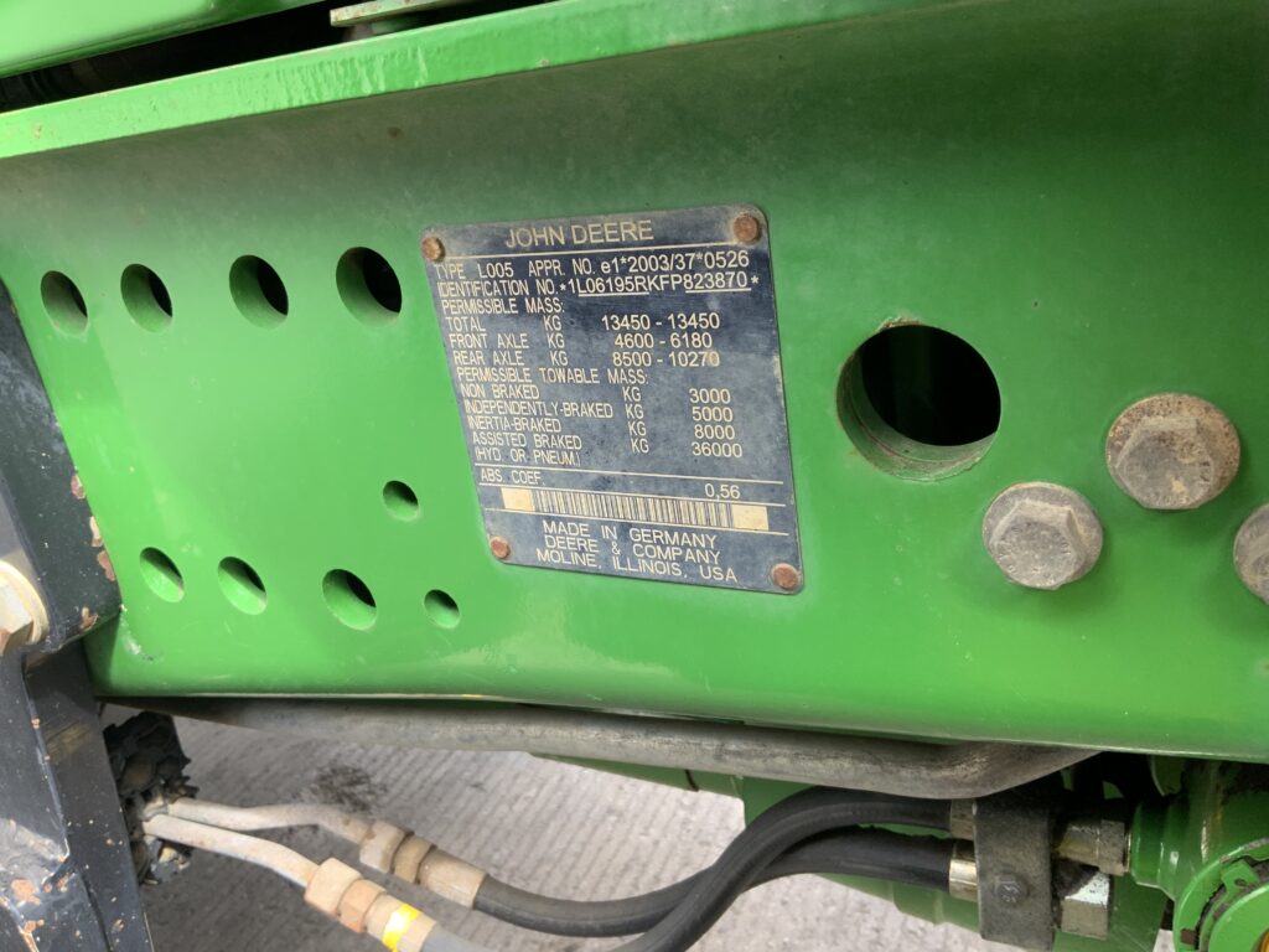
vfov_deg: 48.2
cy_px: 476
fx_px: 1063
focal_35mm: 29
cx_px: 634
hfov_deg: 61.7
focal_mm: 3
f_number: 1.8
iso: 40
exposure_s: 1/122
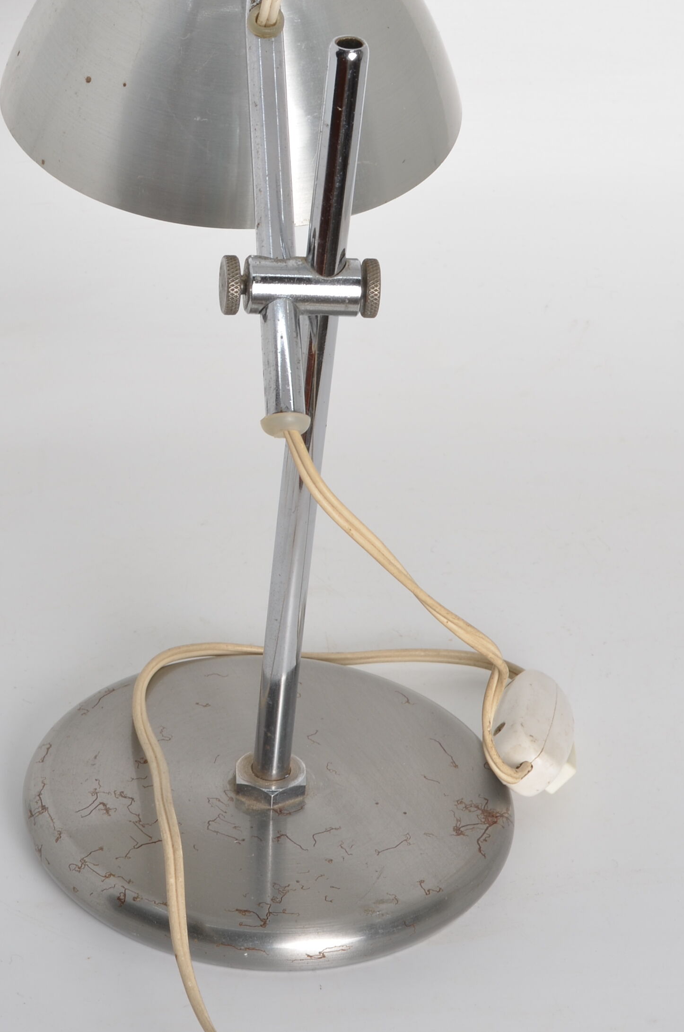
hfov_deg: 10.7
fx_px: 3635
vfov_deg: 16.1
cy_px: 248
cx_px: 193
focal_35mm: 127
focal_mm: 50
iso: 100
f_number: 14
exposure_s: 1/160
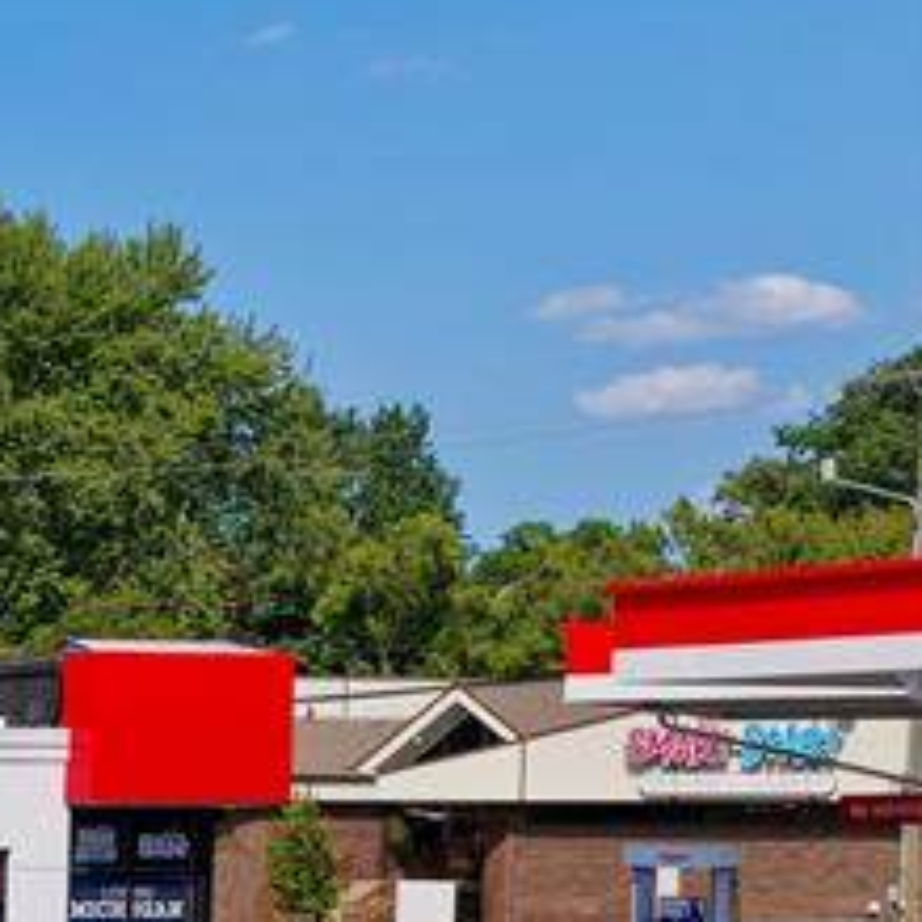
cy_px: 1019
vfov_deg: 15.3
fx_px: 3345
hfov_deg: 12.6
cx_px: -1212
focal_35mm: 111
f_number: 2.8
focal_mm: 14.45
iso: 100
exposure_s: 1/1600
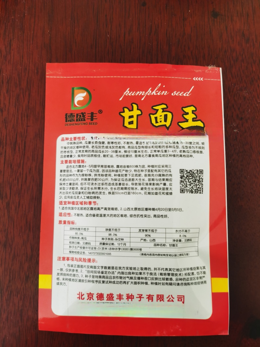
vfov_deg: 65.3
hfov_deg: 51.3
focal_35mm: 27
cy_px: 174
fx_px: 270
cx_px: 130
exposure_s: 1/50
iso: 125
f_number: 1.6
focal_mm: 5.56
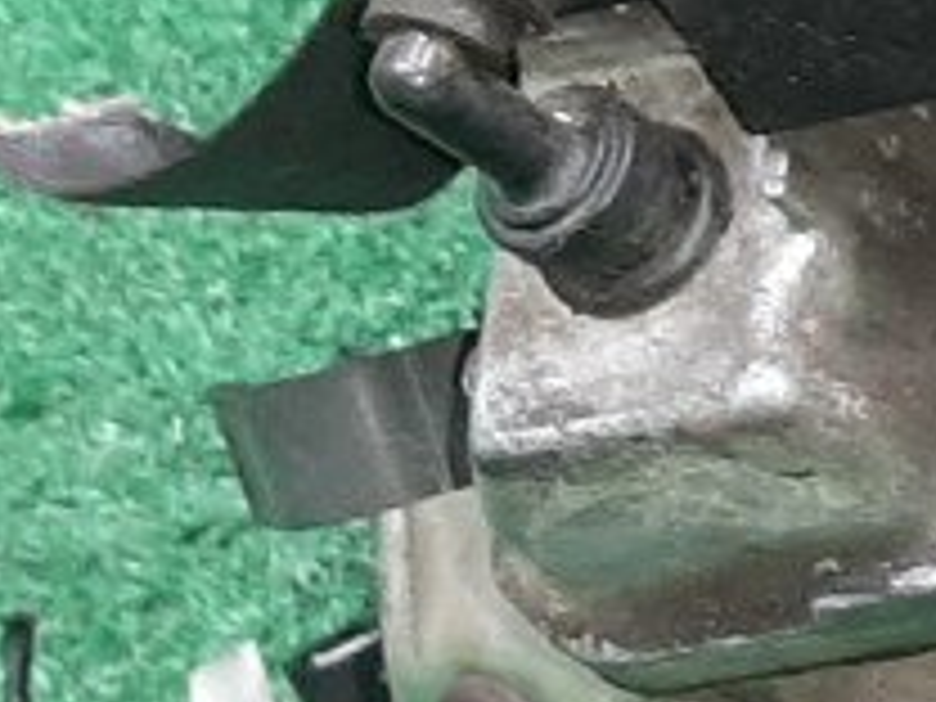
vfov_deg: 8.2
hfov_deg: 9.2
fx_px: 4867
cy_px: 436
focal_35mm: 180
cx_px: 2619
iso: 194
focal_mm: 3.93
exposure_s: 1/33
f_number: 1.7
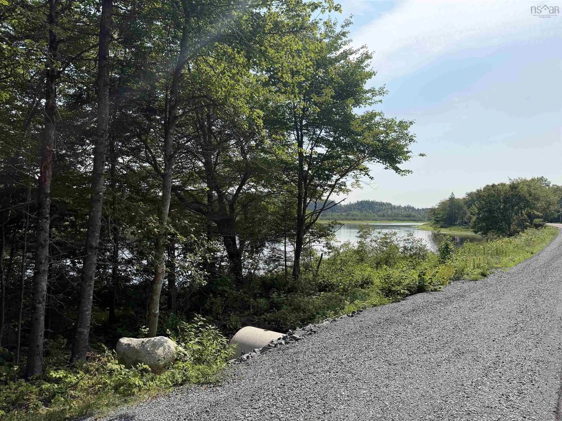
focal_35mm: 24
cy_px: 210
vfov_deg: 56.8
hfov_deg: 71.6
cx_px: 281
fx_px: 390
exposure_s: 1/7353
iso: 100
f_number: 1.78
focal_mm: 6.76
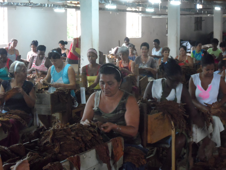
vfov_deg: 17.0
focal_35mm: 87
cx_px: 113
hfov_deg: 22.5
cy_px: 85
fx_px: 568
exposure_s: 1/15
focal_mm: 15.9
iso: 800
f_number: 5
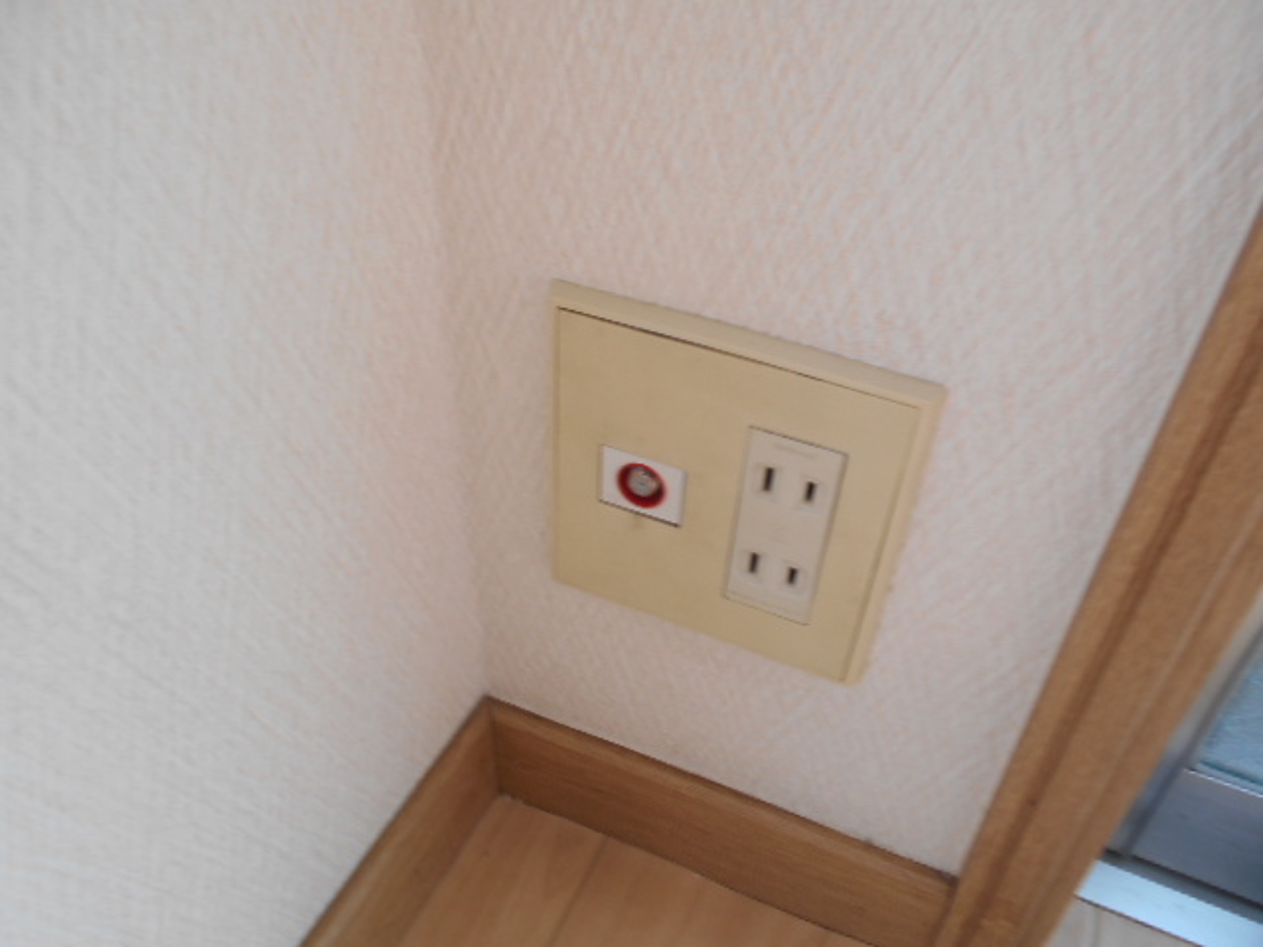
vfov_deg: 53.1
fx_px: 949
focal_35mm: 26
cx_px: 632
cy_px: 474
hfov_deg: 67.3
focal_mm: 4.6
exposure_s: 1/40
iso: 80
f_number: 3.2
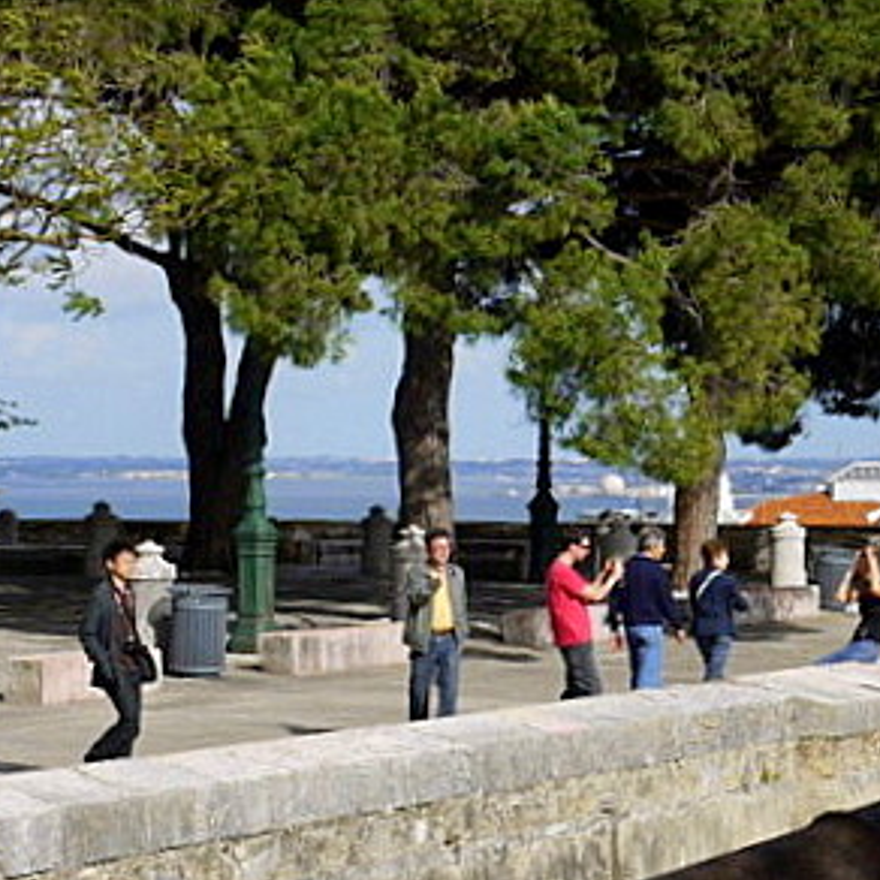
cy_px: 678
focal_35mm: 124
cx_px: 976
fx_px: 3566
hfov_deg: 13.8
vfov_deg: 14.0
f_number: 9
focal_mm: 20
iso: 100
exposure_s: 1/250
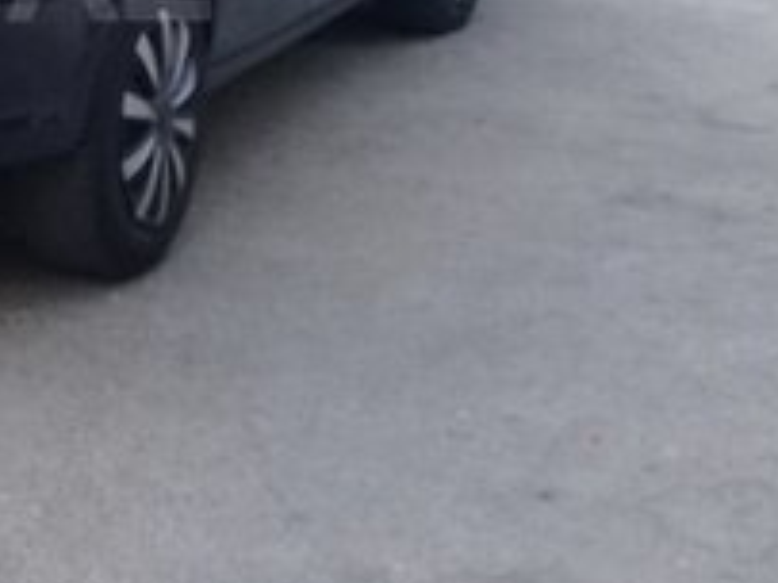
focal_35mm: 101
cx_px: -180
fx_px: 2269
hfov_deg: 18.4
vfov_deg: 14.3
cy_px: -36
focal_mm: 3.3
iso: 64
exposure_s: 1/50
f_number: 2.2
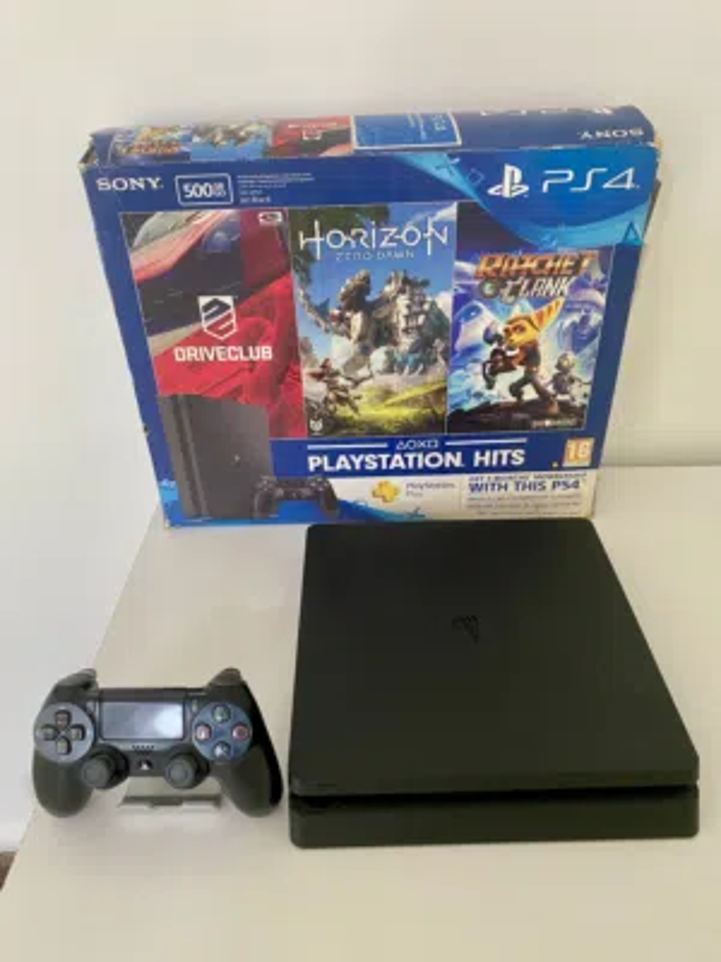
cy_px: 481
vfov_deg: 67.3
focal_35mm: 26
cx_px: 360
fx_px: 722
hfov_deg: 53.1
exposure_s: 1/62
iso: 125
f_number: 1.8
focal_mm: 4.25
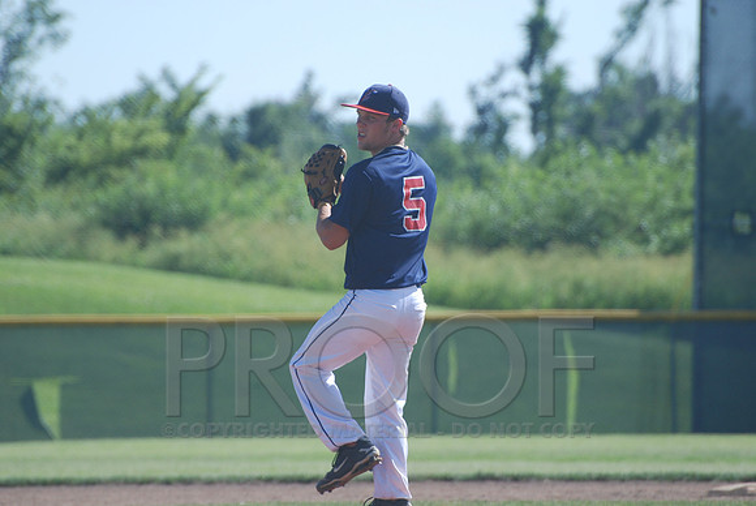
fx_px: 9459
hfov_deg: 4.6
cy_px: 253
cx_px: 378
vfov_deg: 3.1
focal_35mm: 450
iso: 220
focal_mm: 300
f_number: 5.6
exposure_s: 1/500
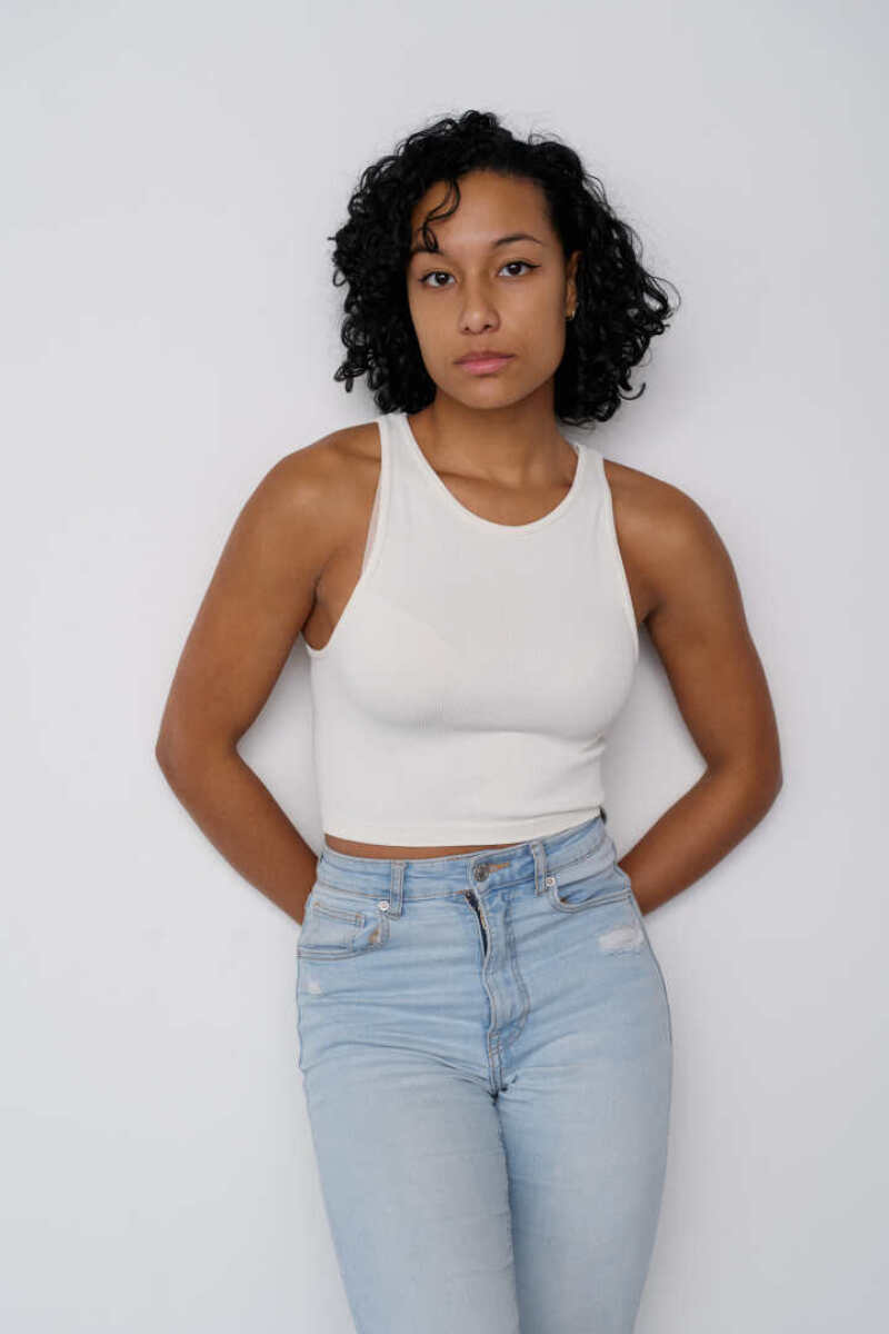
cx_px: 444
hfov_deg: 19.5
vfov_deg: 28.8
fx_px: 2593
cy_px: 667
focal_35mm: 70
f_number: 5.6
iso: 400
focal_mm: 70
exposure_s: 1/160
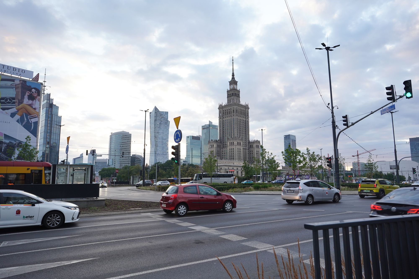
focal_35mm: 24
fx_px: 279
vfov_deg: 53.1
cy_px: 140
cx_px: 210
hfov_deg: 73.7
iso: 400
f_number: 6.3
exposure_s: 1/100
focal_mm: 24
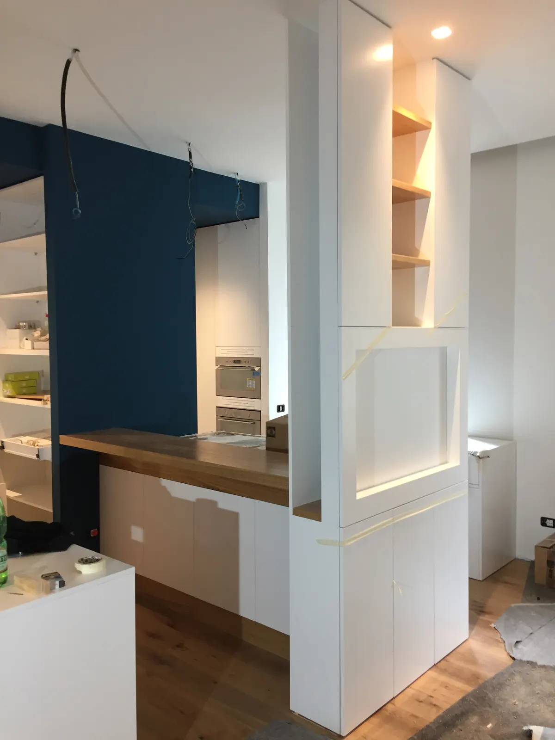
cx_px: 278
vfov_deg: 61.7
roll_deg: -0.2
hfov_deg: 48.2
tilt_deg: -2.6
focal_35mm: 29
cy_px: 370
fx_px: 620
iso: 100
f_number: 2.2
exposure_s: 1/33
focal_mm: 4.15
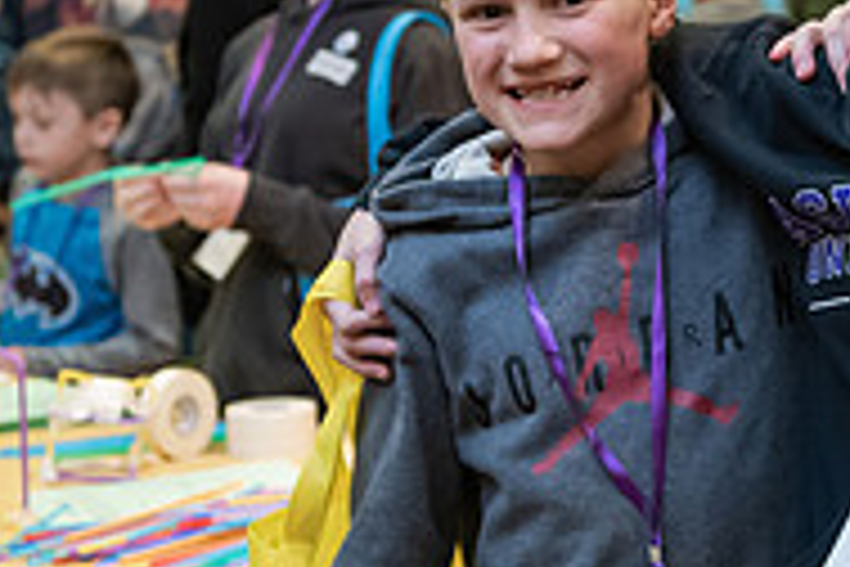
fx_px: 3258
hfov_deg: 14.6
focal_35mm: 138
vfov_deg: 9.9
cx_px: 828
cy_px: 106
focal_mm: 45
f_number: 3.2
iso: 2000
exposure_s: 1/200
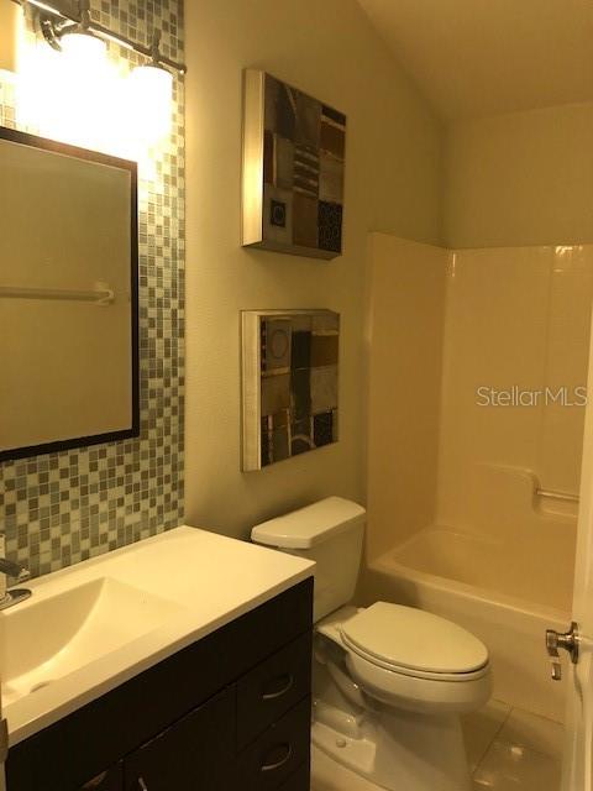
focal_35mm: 28
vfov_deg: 63.4
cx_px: 296
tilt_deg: -4.8
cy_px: 396
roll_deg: -0.3
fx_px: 640
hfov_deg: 49.7
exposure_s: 1/15
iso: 80
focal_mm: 4
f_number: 1.8
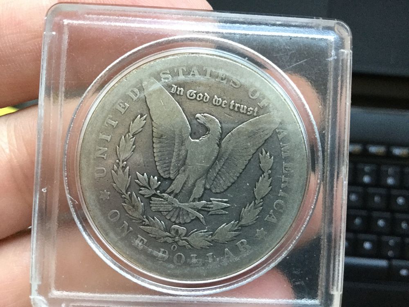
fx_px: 366
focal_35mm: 31
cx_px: 204
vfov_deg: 45.4
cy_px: 154
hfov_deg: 58.4
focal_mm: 3.3
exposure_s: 1/24
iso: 200
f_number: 2.4
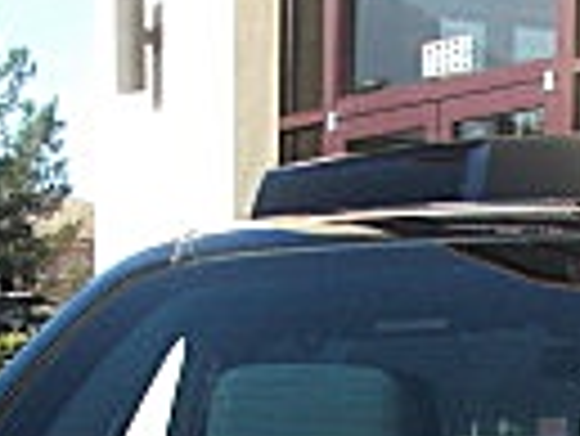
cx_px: 670
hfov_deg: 10.9
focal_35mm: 179
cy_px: 832
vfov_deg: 8.0
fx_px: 3002
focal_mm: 6.3
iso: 50
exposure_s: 1/250
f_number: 2.8
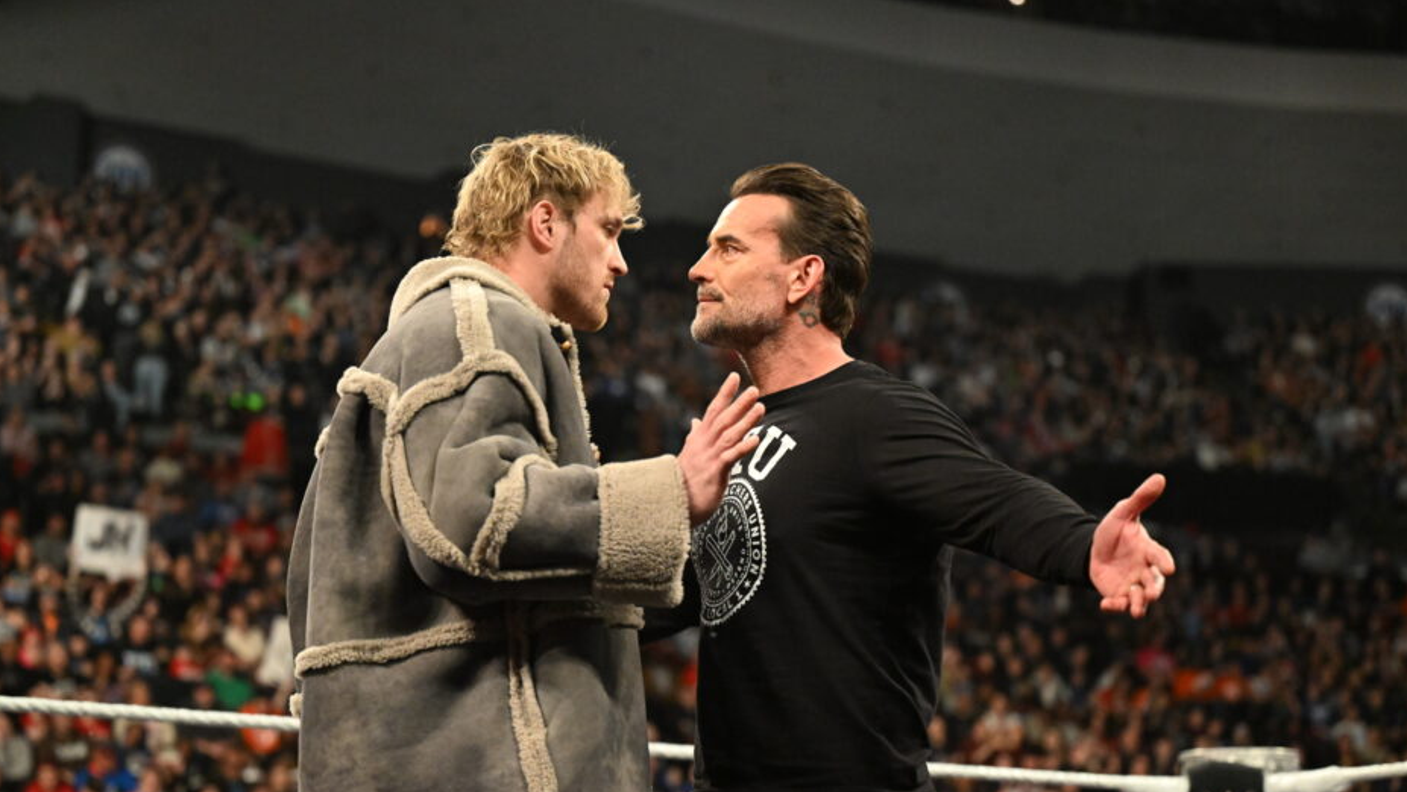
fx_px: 3023
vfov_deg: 14.9
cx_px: 694
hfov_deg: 26.2
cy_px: 503
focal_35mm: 81
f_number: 2.8
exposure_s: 1/800
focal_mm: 70
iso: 6400
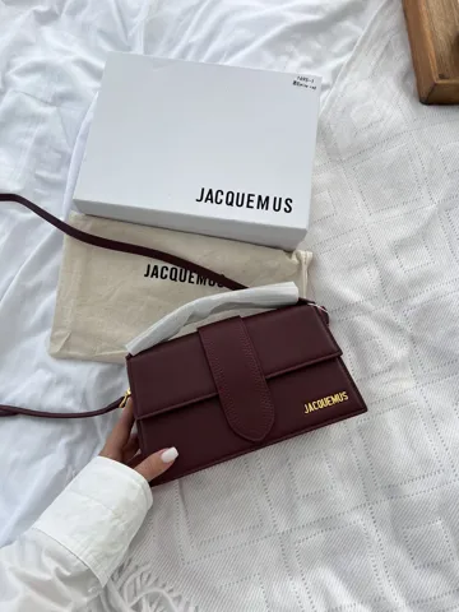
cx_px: 230
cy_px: 306
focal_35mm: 26
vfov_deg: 67.3
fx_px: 460
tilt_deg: -74.6
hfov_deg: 53.1
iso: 50
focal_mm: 5.7
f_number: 1.5
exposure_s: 1/1029
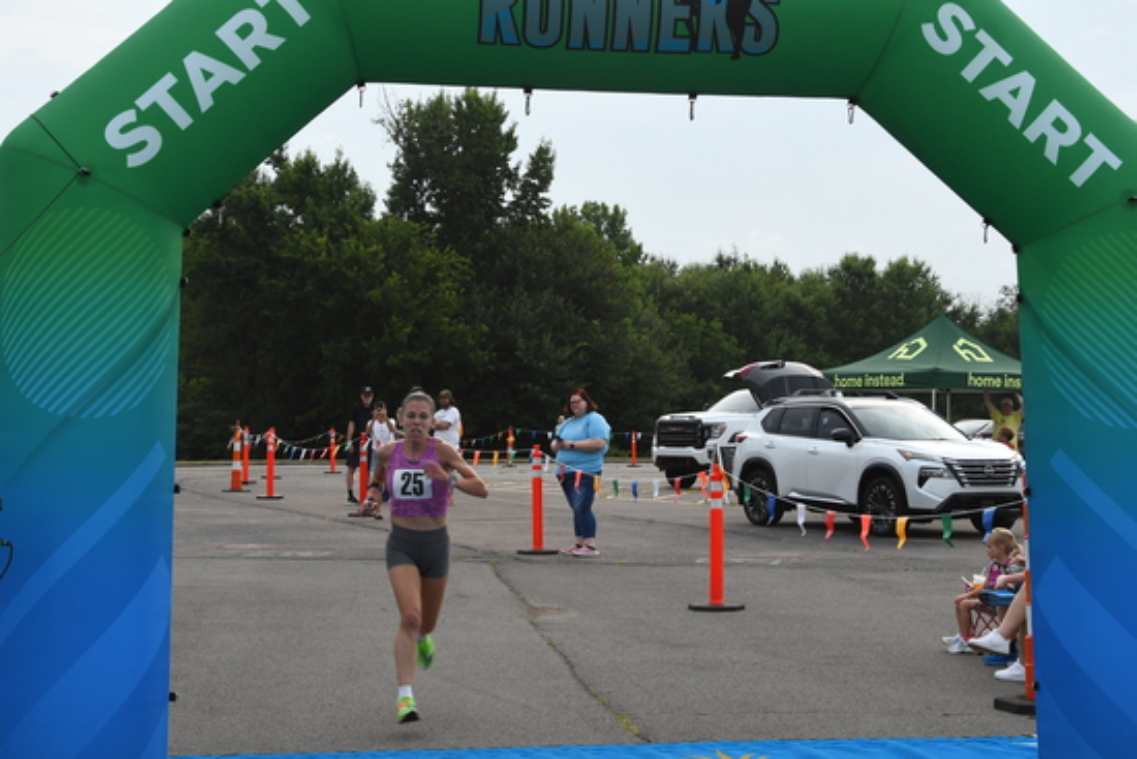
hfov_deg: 28.8
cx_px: 568
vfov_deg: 19.5
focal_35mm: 70
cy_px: 380
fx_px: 2211
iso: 100
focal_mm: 35
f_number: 11
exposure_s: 1/100
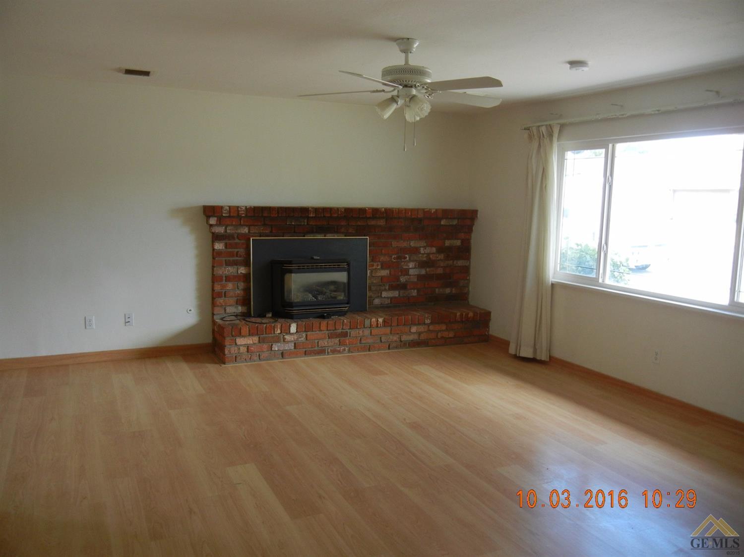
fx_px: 645
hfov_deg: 60.0
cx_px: 372
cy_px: 278
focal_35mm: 30
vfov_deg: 46.8
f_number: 3.5
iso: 223
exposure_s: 1/30
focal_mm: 5.4
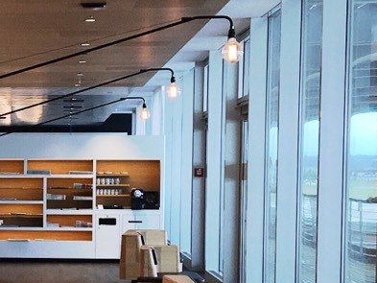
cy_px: 239
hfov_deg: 16.1
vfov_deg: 12.5
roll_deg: +0.5
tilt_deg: -3.2
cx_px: -69
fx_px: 1286
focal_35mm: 118
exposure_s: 1/115
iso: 25
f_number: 2.2
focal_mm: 4.15
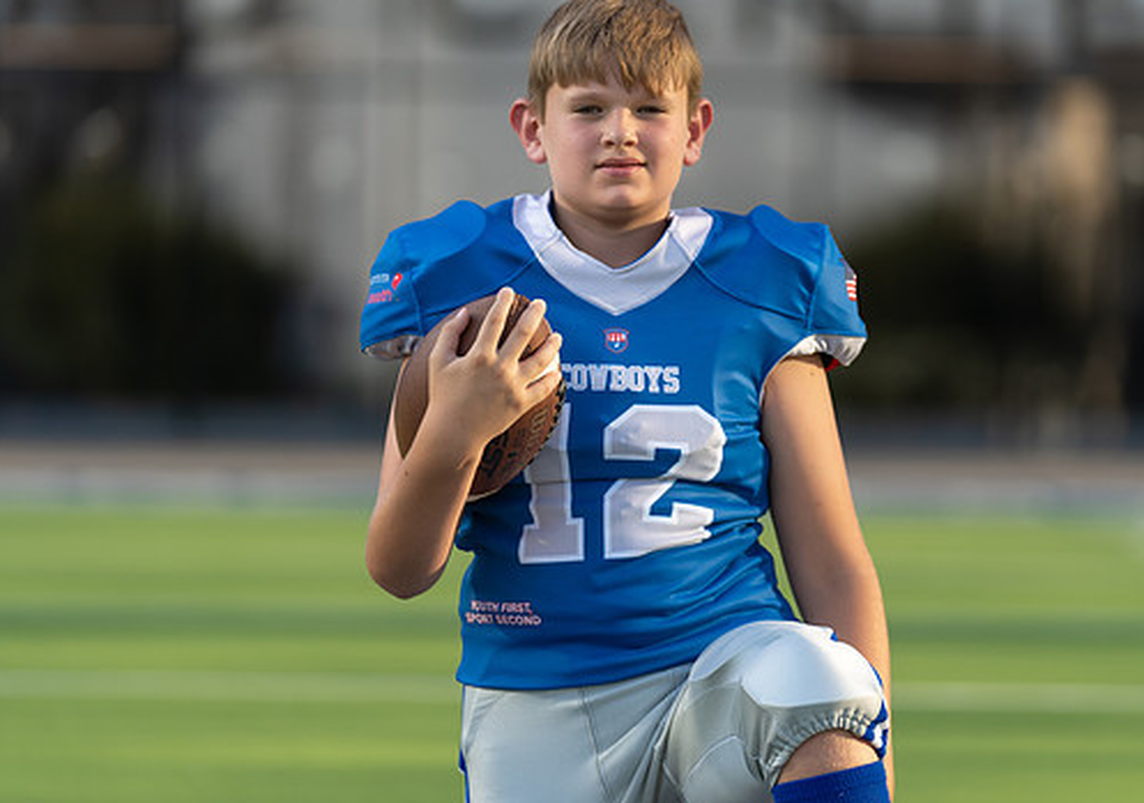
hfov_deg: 9.5
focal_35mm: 214
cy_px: 338
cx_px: 656
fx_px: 6913
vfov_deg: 6.6
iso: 100
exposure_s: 1/640
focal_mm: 162
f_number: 2.8
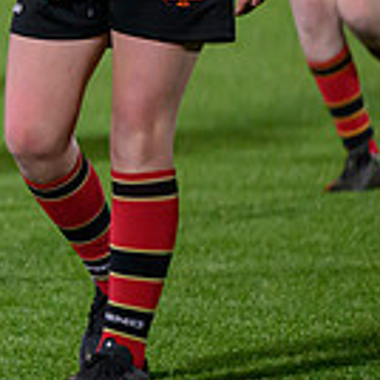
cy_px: 27
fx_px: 11165
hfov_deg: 1.9
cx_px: -582
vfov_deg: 1.9
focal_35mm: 899
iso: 6400
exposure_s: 1/1600
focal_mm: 200
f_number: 3.2
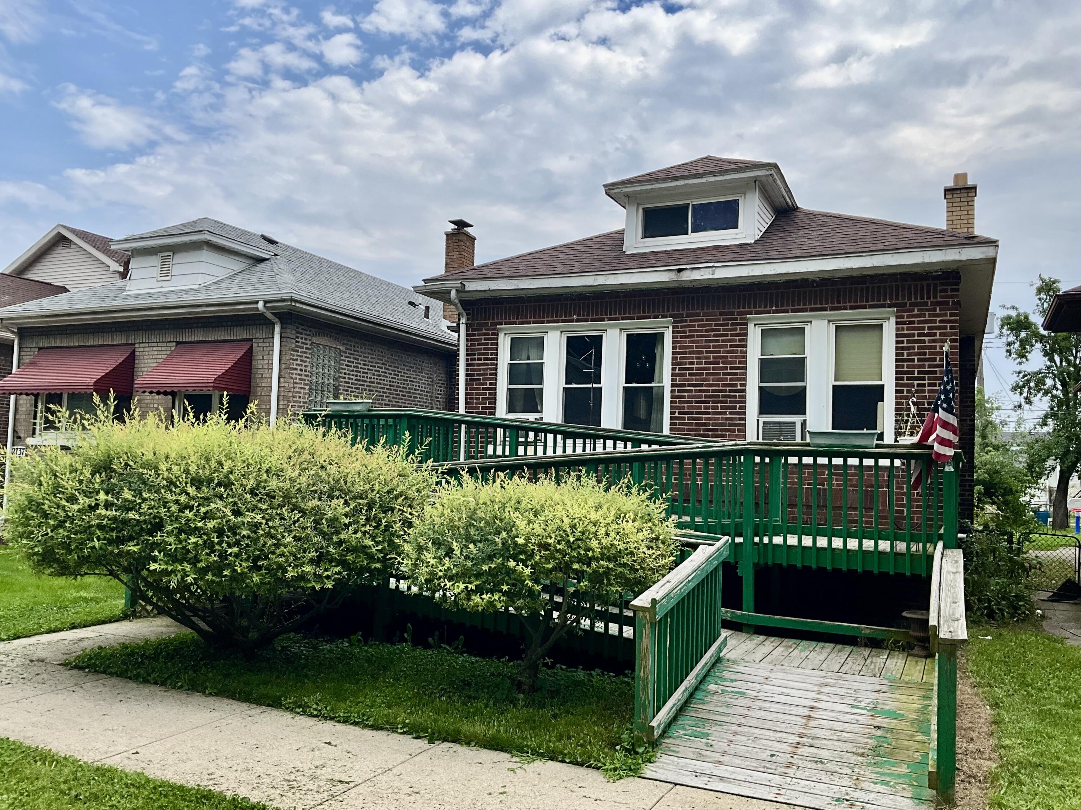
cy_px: 405
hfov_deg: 61.7
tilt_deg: +3.0
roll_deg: -1.4
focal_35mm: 29
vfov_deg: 48.2
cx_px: 540
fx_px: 906
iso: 25
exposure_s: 1/1451
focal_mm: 3
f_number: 1.8
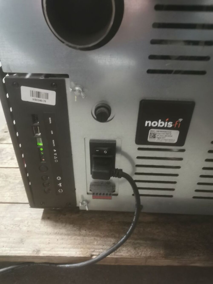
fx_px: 221
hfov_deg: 51.4
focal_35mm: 27
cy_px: 142
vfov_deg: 65.3
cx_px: 106
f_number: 1.8
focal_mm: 5.58
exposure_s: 1/20
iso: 1250
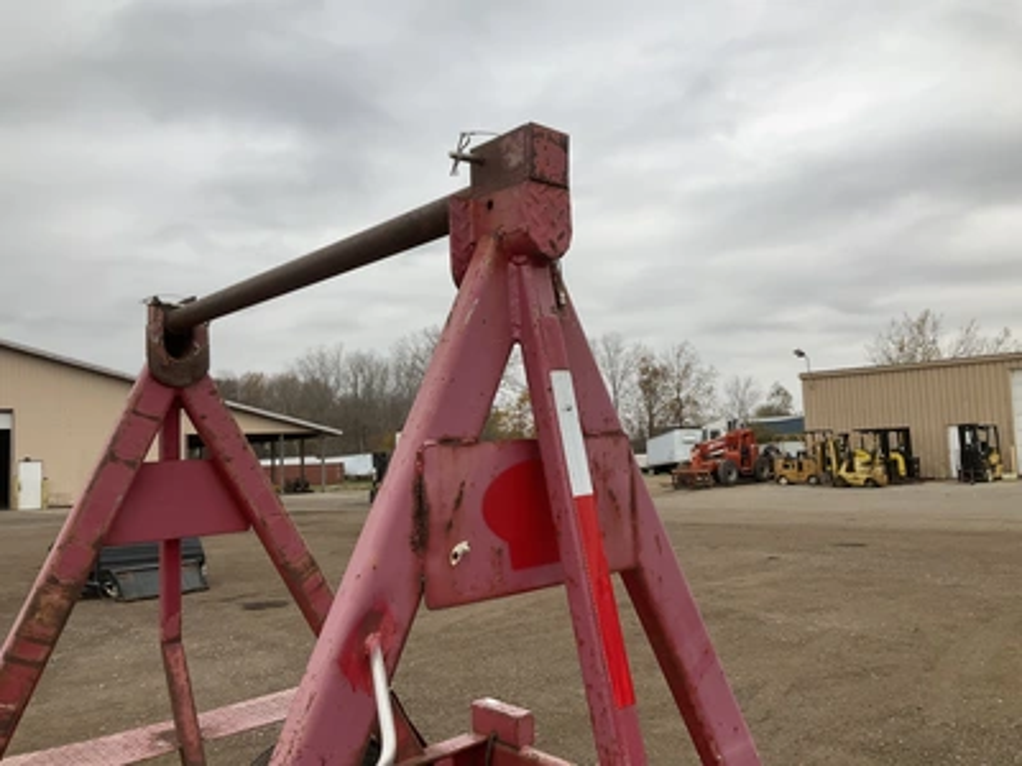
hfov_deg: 61.7
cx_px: 511
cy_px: 383
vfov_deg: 48.2
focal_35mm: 29
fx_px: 856
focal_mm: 3
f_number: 1.8
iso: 25
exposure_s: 1/265
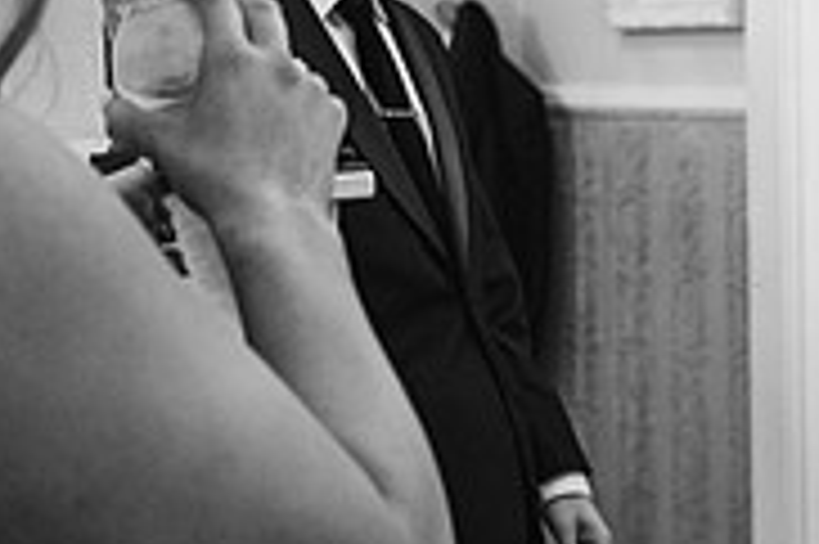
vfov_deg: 15.3
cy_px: 148
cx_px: 1026
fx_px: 2023
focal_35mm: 89
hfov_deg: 21.1
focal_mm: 28
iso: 900
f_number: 2.8
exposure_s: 1/125
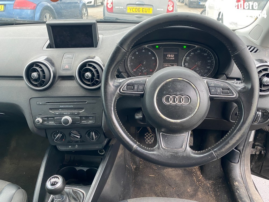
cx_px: 134
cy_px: 101
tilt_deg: -29.2
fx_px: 202
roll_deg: +1.0
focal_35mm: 26
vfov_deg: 53.1
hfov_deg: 67.3
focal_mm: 4.25
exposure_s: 1/60
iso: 160
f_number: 1.8
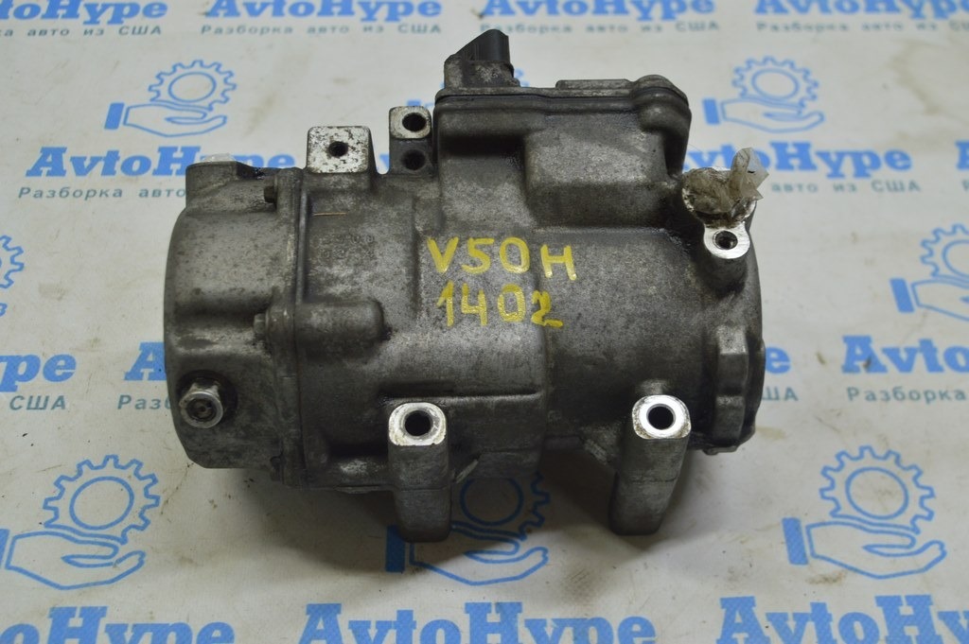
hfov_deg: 41.1
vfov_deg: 28.0
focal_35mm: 48
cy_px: 322
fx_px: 1291
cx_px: 484
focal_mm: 32
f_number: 5.6
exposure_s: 1/40
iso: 400
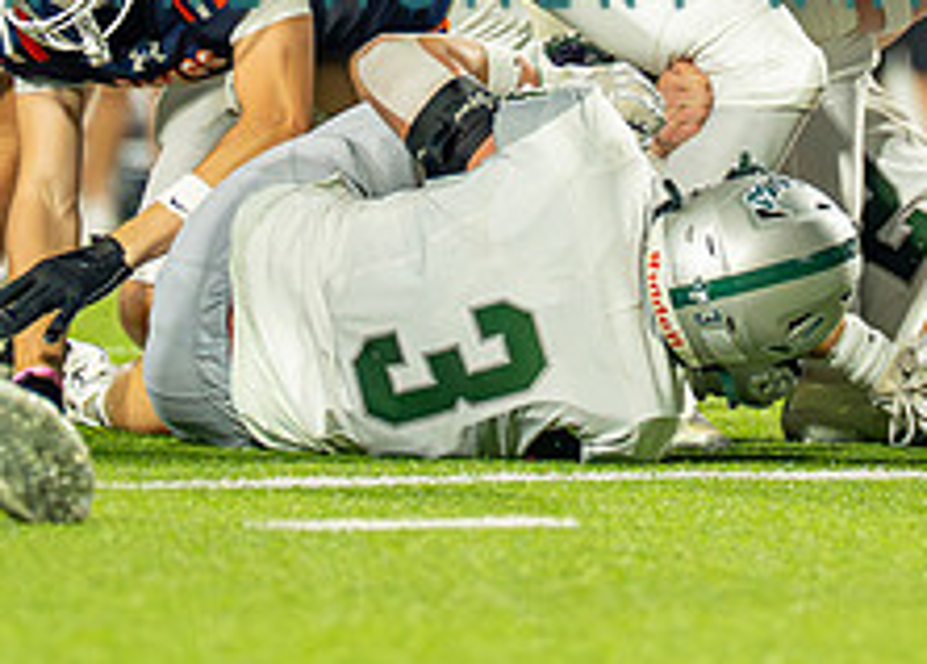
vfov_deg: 1.8
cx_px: 578
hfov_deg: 2.4
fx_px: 21714
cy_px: -255
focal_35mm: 824
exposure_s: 1/1600
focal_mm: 200
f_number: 2.8
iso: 4000
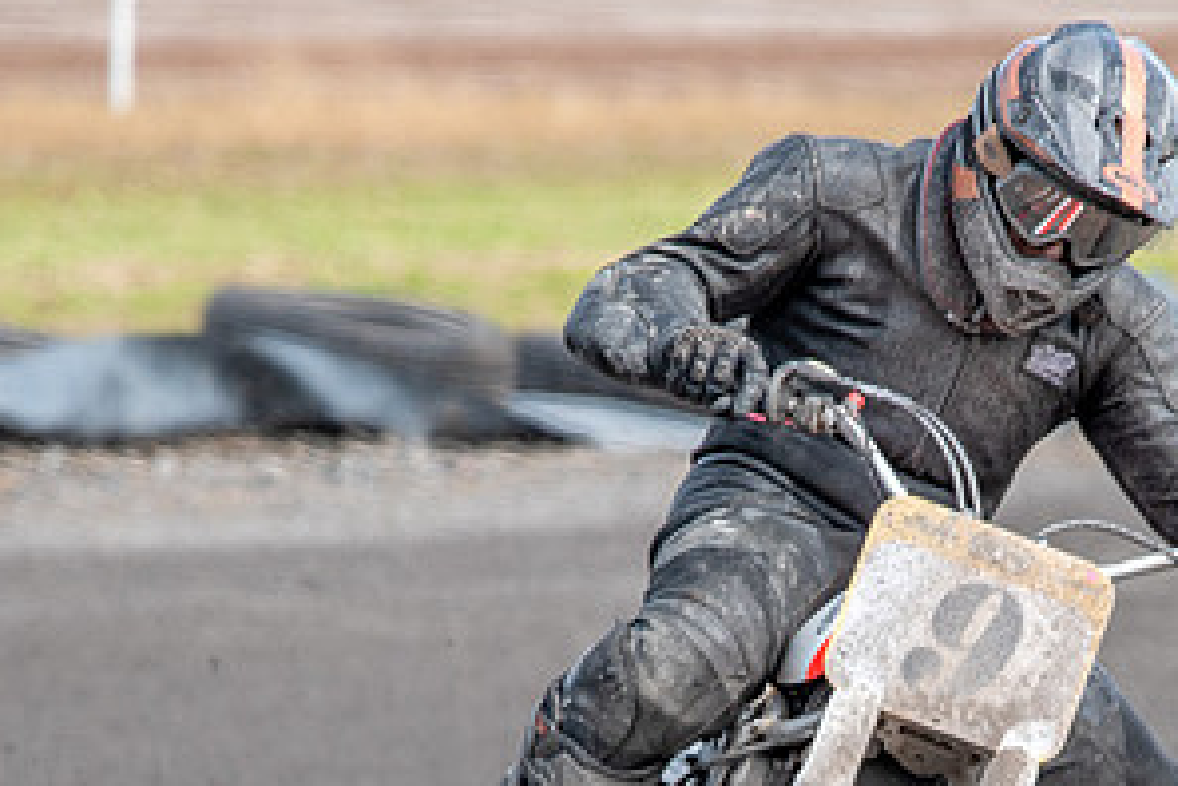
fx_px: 60139
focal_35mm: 1838
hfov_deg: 1.1
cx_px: 897
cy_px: 888
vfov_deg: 0.7
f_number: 7.1
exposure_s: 1/250
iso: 200
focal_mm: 600
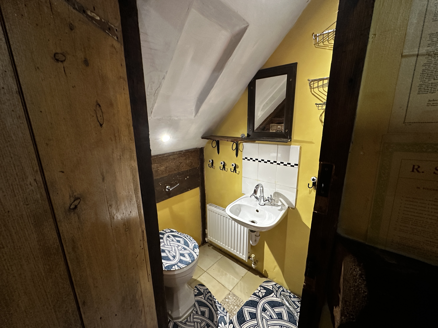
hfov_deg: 102.1
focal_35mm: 14
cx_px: 219
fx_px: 177
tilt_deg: -13.3
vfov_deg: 85.7
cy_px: 164
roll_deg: +0.7
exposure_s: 1/50
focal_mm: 2.22
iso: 400
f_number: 2.2
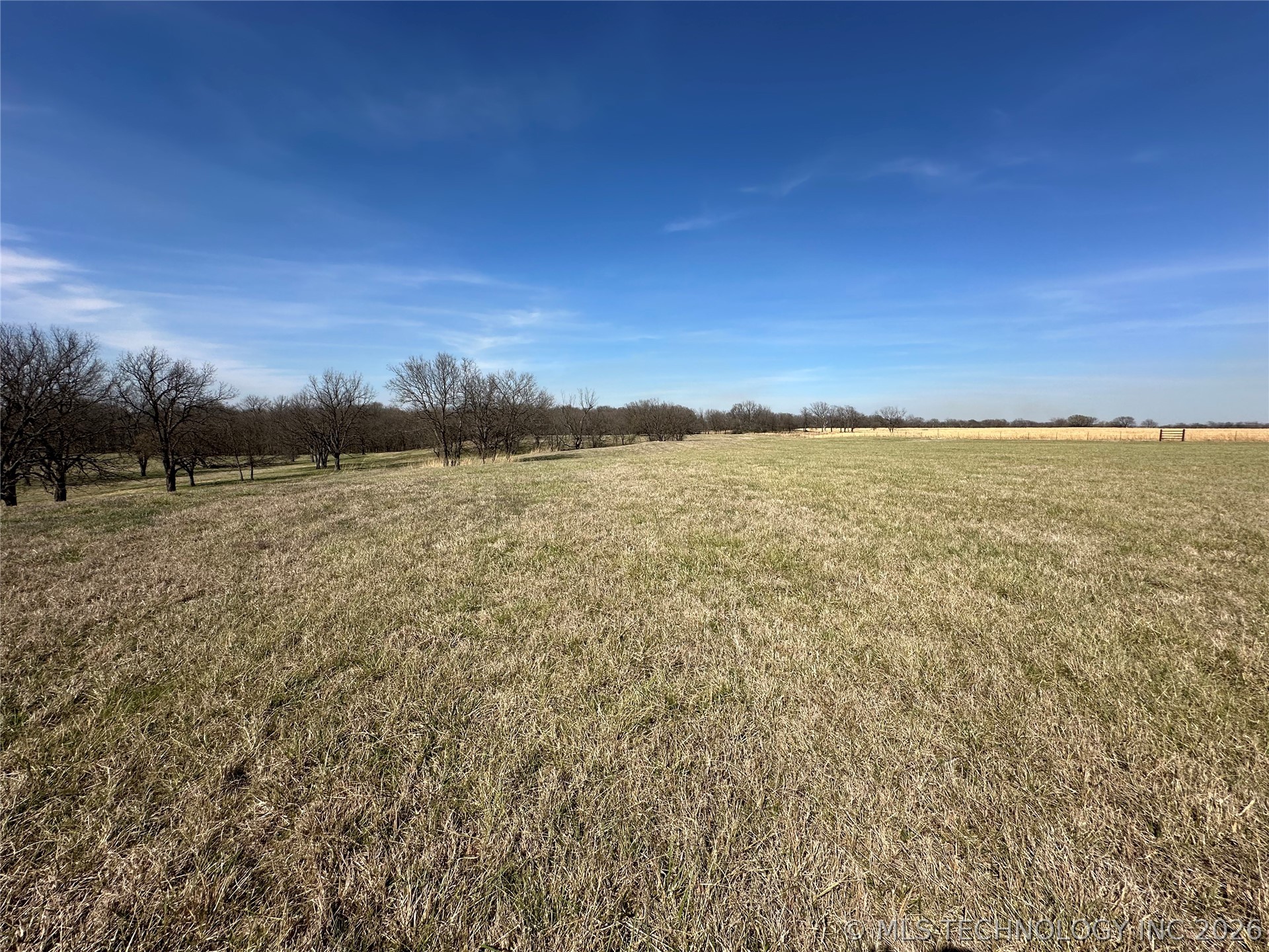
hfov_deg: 102.1
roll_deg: -1.1
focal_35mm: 14
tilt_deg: -5.6
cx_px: 634
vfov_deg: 85.7
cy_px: 476
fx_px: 513
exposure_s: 1/2882
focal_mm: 2.22
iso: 40
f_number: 2.2
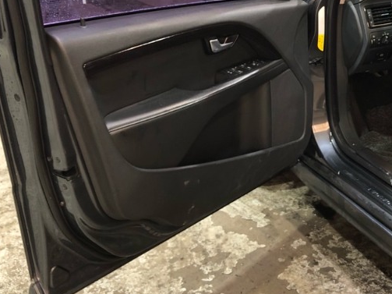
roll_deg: -0.1
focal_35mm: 57
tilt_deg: -18.2
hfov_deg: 32.5
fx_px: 645
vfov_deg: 25.3
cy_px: 67
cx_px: 333
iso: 40
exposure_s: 1/20
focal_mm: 3.99
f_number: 1.8
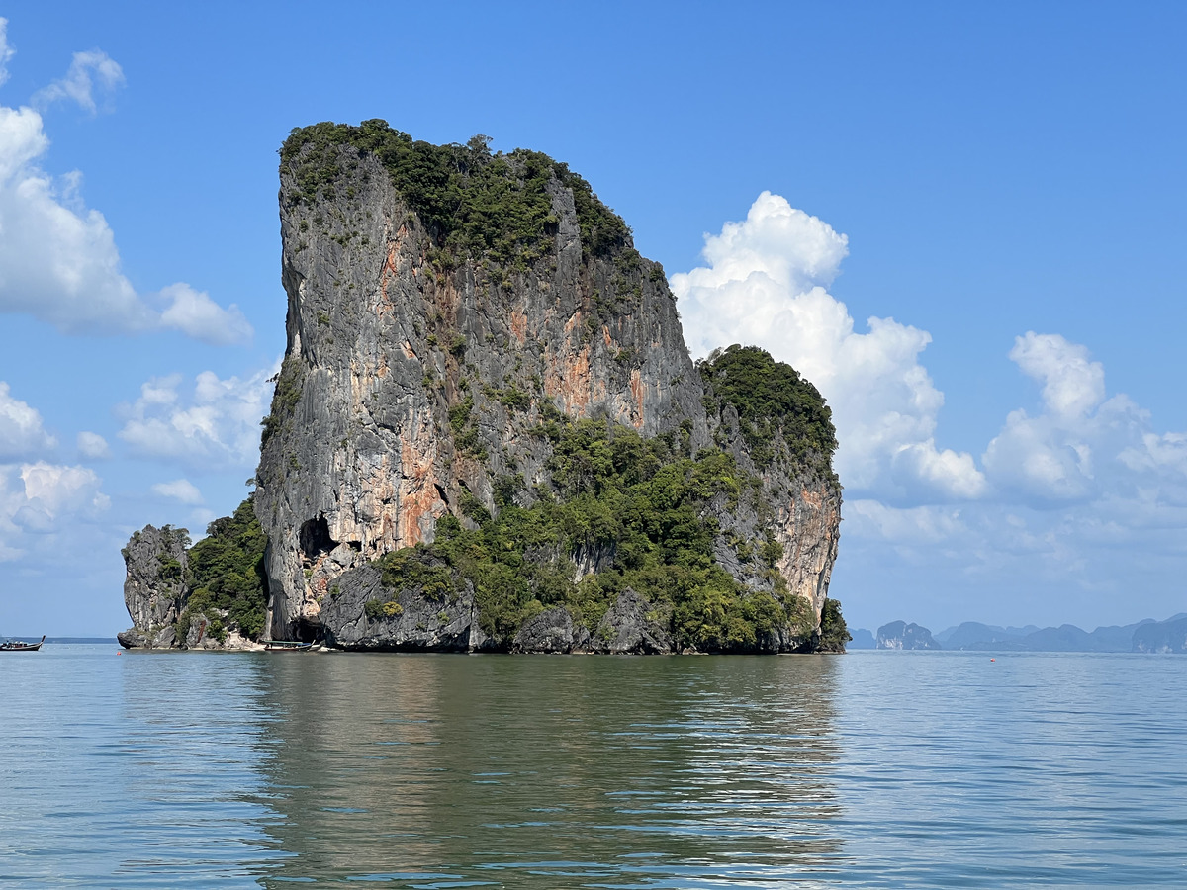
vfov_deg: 19.1
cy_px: 445
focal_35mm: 77
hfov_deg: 25.3
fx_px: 2640
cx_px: 594
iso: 32
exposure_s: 1/1292
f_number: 2.8
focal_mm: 9
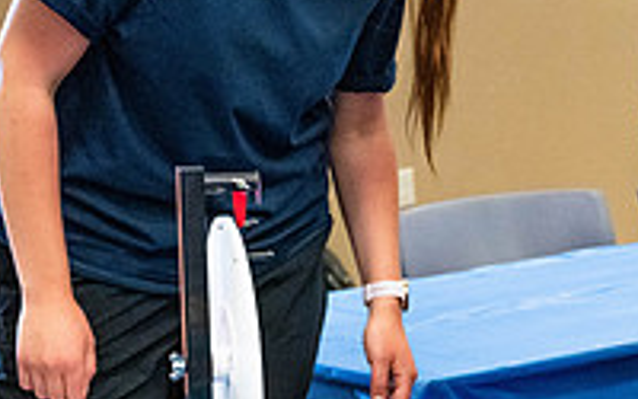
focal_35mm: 144
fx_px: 2504
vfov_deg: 9.1
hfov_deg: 14.2
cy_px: 182
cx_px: 670
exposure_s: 1/200
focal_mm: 48
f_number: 4
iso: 2000
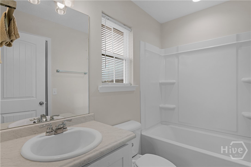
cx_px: 126
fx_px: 115
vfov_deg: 72.1
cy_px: 84
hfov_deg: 95.0
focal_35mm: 16
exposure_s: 1/25
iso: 250
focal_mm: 11
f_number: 8
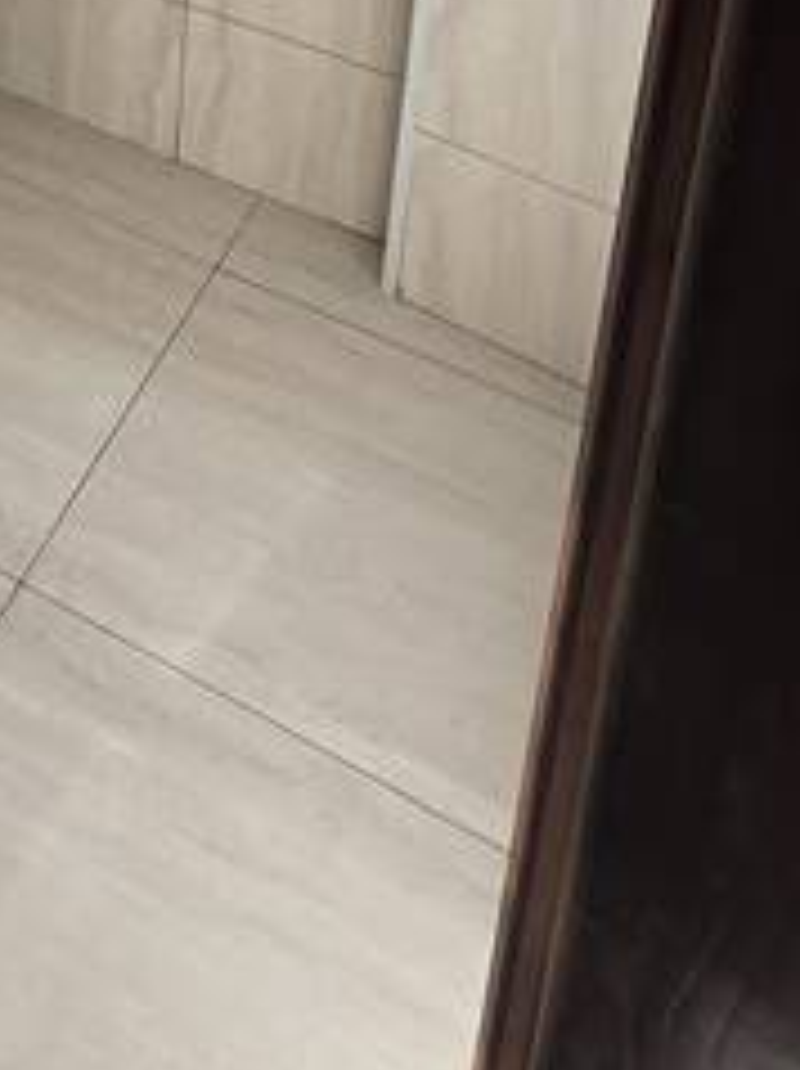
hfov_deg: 21.9
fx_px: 1821
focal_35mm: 59
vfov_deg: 24.8
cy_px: -557
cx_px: -283
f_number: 1.9
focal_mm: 2.2
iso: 40
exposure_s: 1/566
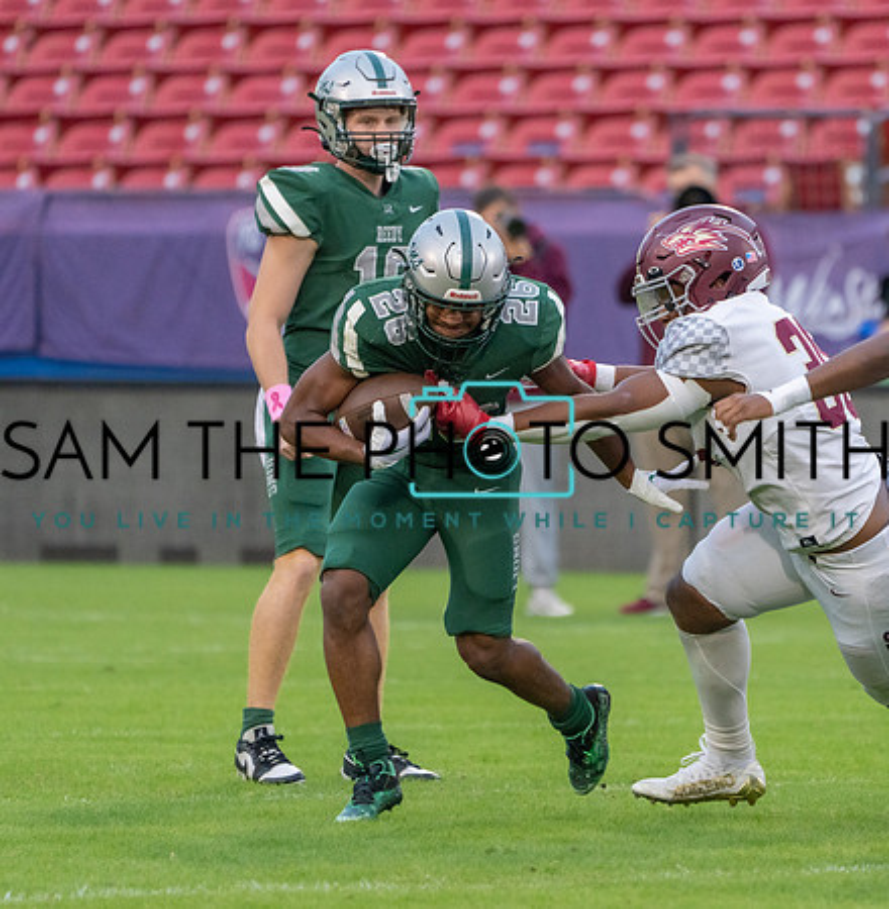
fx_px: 17493
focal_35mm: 595
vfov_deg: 3.0
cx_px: 660
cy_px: 411
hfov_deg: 2.9
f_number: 5.6
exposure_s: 1/1250
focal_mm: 400
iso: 3200
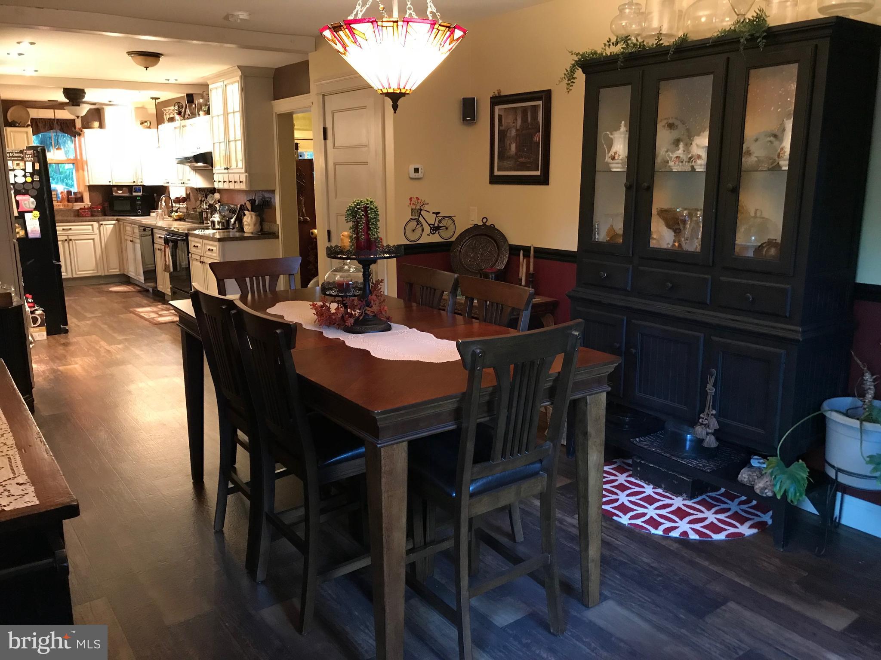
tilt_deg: -13.5
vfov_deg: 49.7
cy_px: 330
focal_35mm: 28
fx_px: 713
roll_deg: +0.4
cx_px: 440
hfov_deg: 63.4
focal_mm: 3.99
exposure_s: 1/6
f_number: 1.8
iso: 80
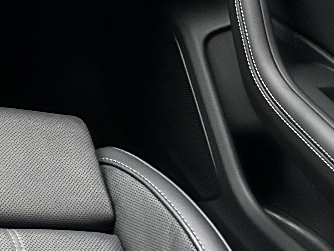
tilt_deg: -25.6
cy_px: -129
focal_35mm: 117
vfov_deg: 12.1
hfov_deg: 13.5
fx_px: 1129
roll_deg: -1.1
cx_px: -401
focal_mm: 5.7
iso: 640
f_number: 1.5
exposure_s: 1/31
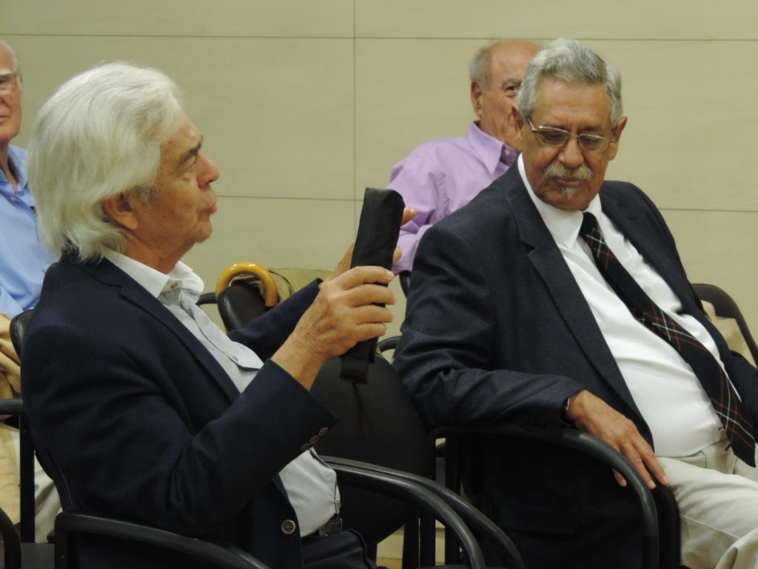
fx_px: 3723
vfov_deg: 8.7
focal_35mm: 170
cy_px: 284
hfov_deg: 11.6
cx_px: 379
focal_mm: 30.3
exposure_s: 1/20
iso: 800
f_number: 4.5
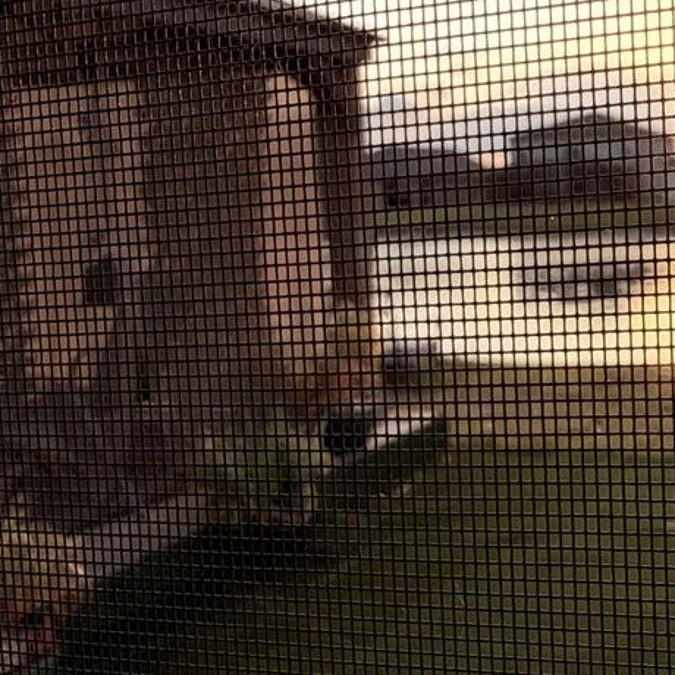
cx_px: 707
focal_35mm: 43
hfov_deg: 34.8
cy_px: 241
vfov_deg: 38.8
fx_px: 949
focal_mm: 2.22
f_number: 2.2
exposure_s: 1/658
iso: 40
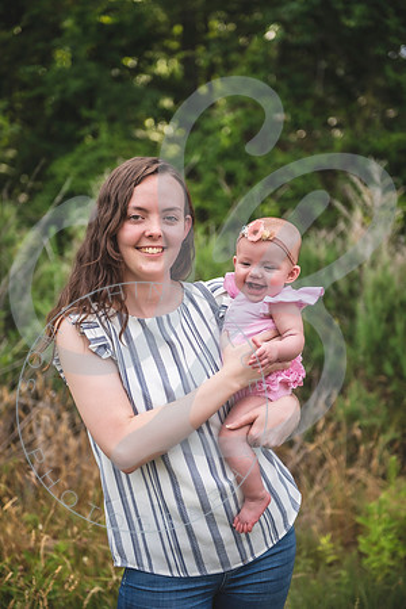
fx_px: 1049
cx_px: 203
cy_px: 304
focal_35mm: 62
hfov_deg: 21.9
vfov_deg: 32.4
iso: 100
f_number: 2.8
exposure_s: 1/640
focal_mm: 62
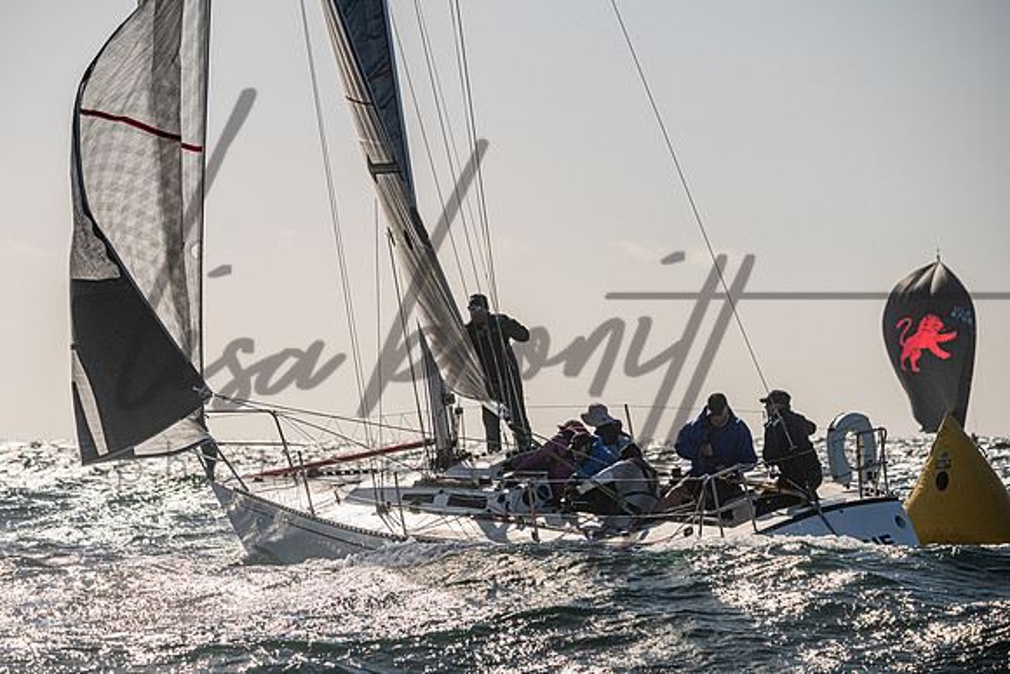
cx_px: 437
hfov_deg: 9.0
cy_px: 382
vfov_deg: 6.0
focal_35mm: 229
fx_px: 6415
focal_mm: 195
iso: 320
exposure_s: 1/5000
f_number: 6.3
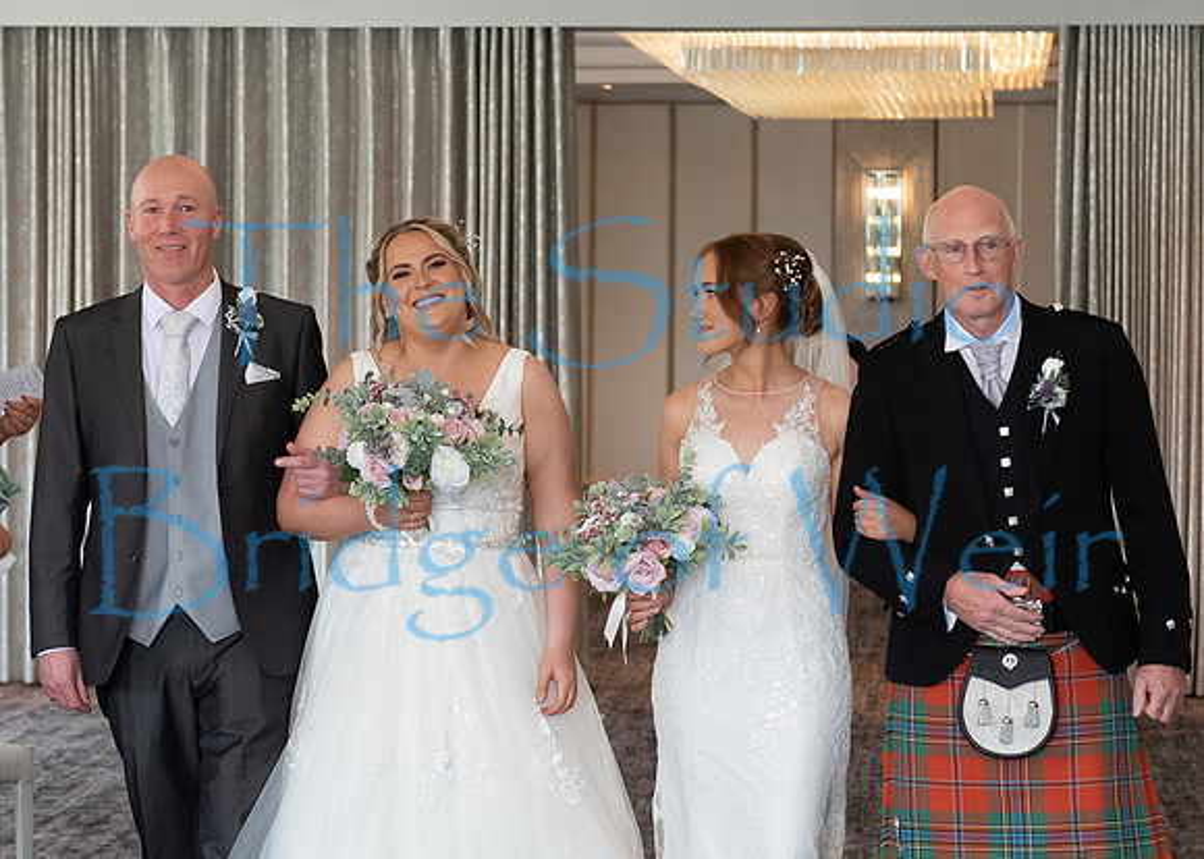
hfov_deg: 12.6
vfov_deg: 9.0
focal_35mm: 159
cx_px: 543
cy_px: 530
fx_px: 5440
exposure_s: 1/200
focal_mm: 70
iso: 1100
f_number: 4
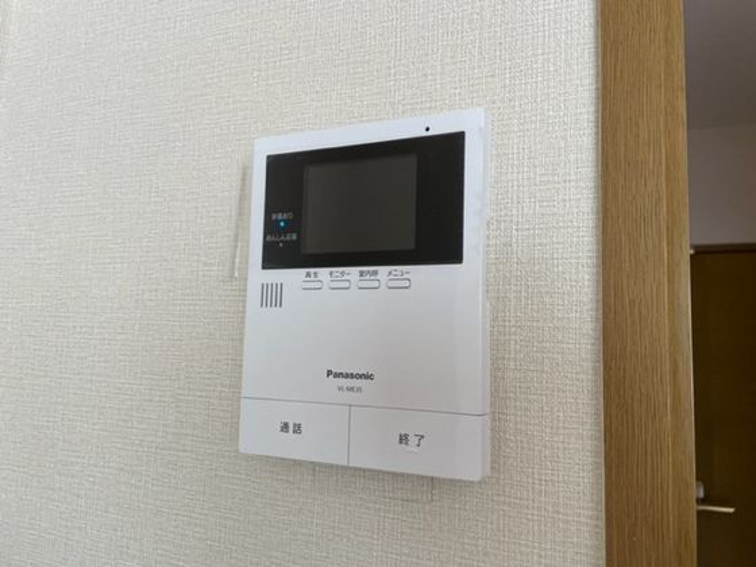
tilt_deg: +6.9
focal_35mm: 26
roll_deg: -3.3
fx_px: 568
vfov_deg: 53.1
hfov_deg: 67.3
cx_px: 378
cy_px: 284
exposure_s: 1/121
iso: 125
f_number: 1.6
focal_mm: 4.2
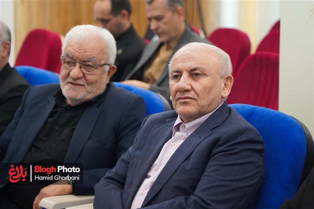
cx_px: 157
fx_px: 881
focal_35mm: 101
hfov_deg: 20.2
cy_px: 104
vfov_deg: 13.6
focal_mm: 101
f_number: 4
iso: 3200
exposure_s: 1/160
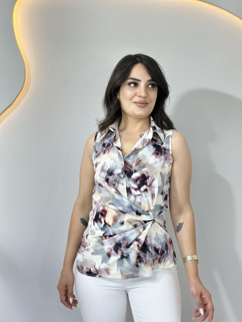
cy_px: 161
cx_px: 121
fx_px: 447
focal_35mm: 48
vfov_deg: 39.7
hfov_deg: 30.3
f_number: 1.78
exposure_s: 1/141
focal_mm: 6.86
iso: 100
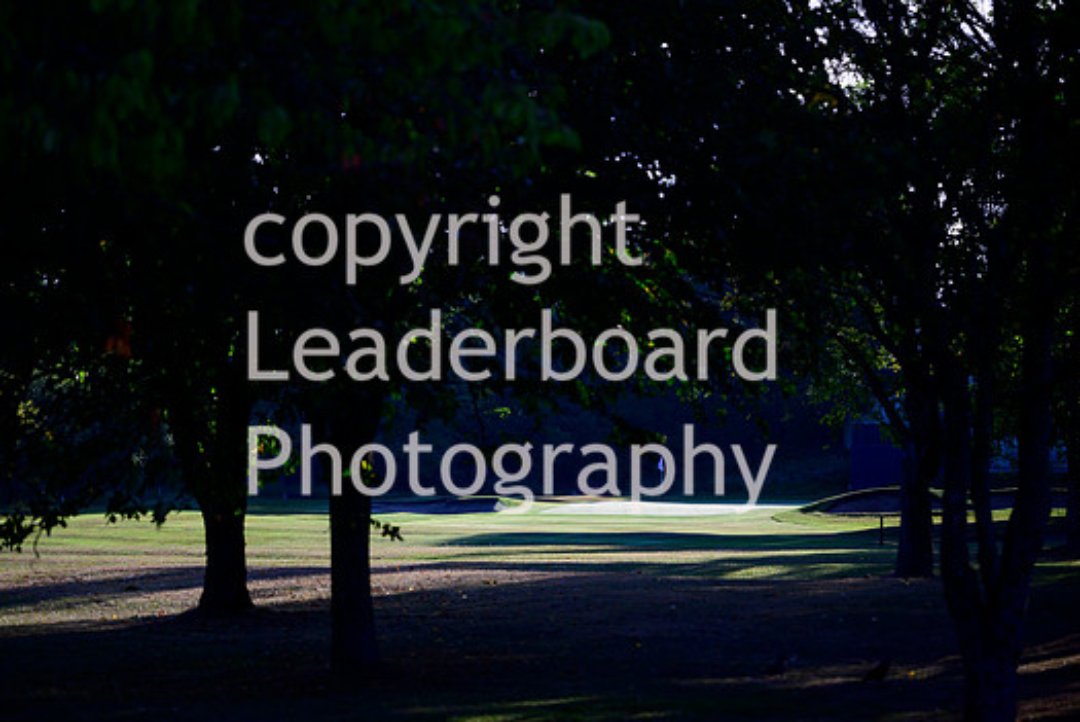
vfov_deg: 10.0
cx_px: 514
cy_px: 365
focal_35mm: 138
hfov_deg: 14.9
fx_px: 4143
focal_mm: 125
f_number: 2.8
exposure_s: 1/8000
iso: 500
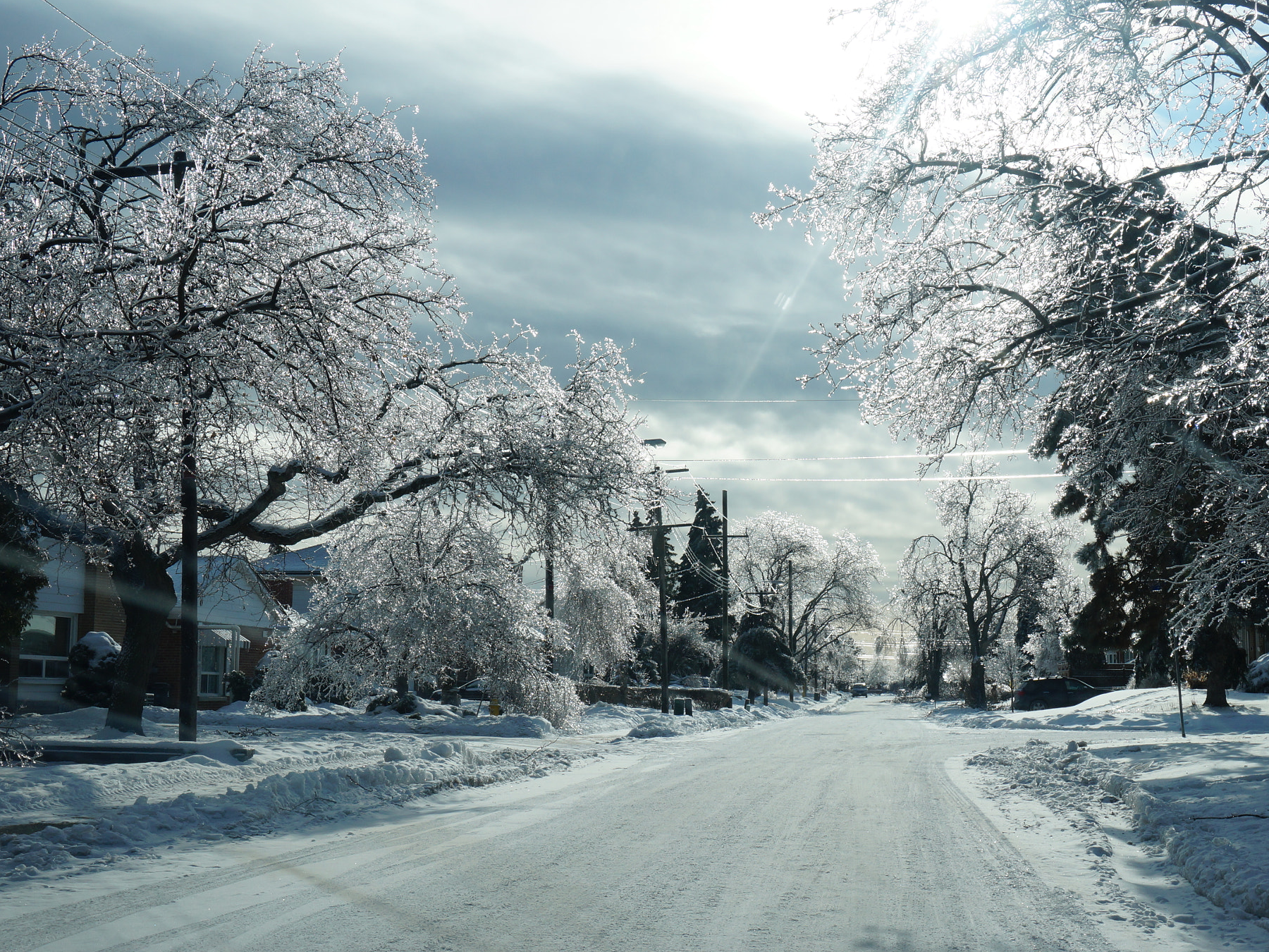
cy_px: 477
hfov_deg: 40.0
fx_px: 1743
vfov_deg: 30.5
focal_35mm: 48
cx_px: 699
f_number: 13
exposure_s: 1/500
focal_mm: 29
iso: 200
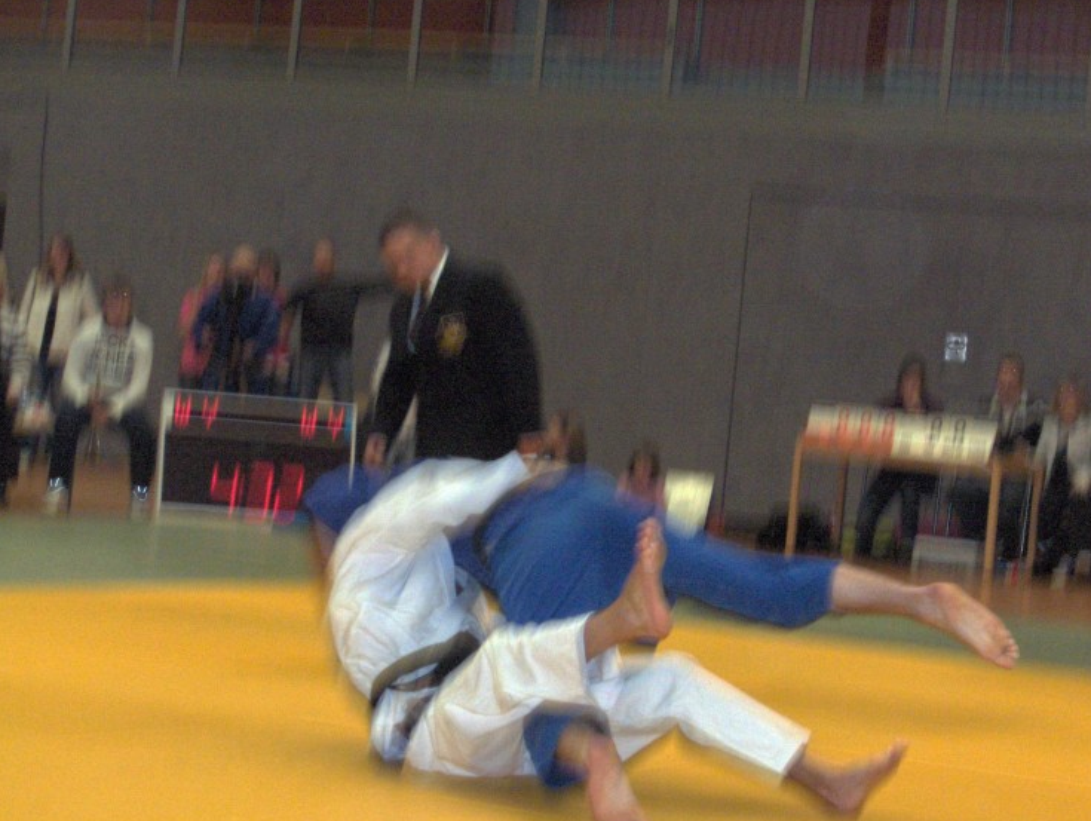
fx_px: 3471
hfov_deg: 17.9
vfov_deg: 13.5
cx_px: 582
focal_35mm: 110
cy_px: 426
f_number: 4.4
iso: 100
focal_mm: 20.8
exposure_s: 1/125
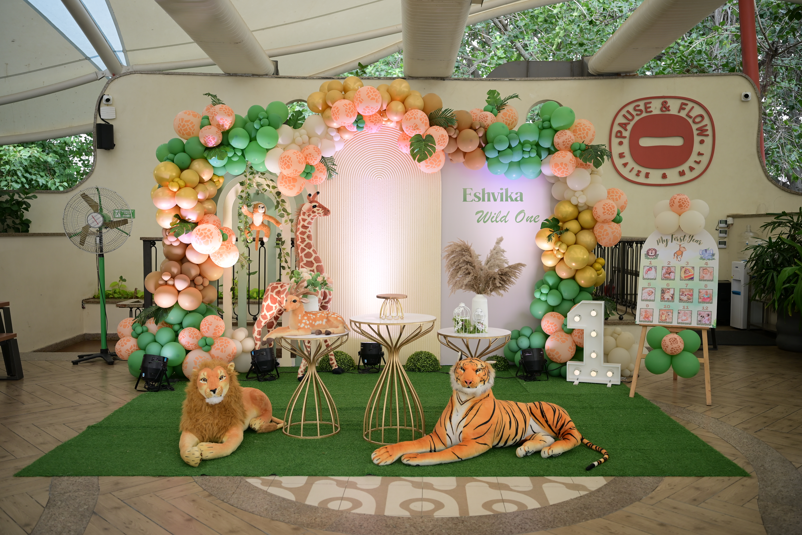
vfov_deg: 41.1
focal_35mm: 32
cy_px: 268
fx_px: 713
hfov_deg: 58.7
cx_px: 401
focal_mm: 32
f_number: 2.8
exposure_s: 1/250
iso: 320
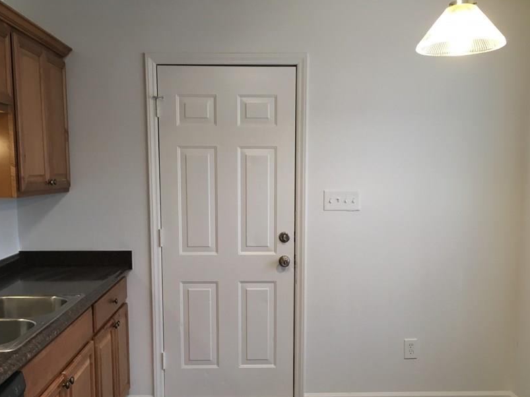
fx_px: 566
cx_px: 267
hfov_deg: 50.1
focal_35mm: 37
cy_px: 247
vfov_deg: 38.4
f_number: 2.2
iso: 64
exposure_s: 1/30
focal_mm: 4.15
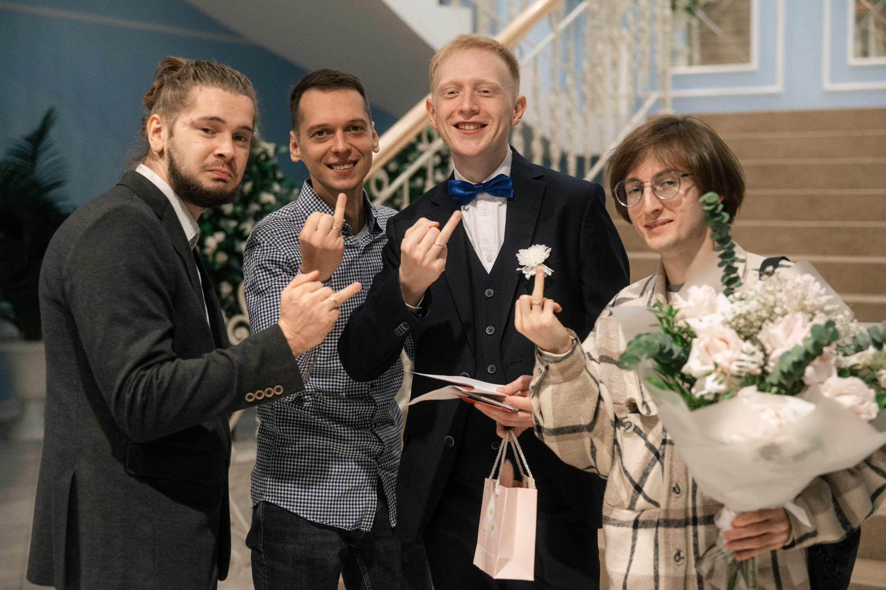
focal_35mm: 54
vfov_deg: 25.1
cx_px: 443
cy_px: 295
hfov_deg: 36.9
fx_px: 1329
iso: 3200
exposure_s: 1/320
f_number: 2.5
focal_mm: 54
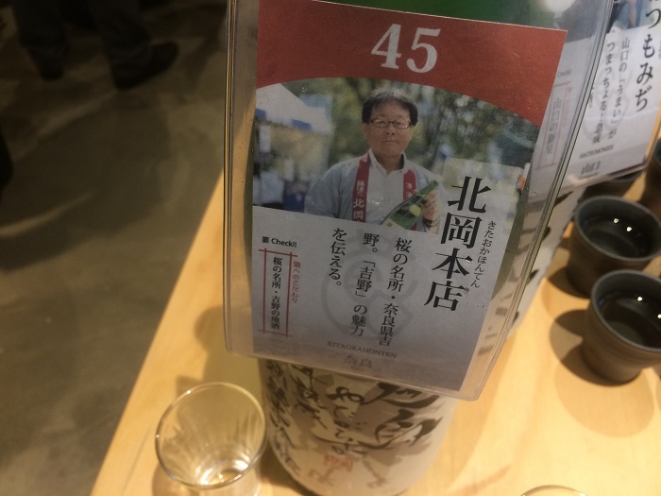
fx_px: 554
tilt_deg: -48.4
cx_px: 330
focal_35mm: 29
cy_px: 248
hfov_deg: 61.7
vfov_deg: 48.2
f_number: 2.2
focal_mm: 4.15
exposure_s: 1/30
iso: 64
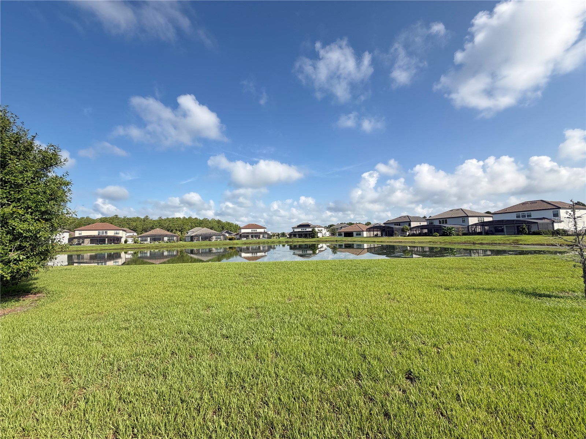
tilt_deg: +3.9
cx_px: 293
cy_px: 220
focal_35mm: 14
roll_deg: +1.9
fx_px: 237
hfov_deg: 102.1
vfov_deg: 85.7
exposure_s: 1/502
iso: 64
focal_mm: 2.22
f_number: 2.2
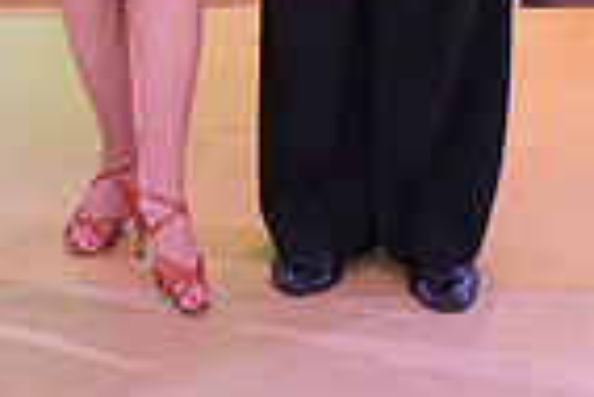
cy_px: -349
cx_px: -96
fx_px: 2296
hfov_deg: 14.3
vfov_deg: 9.4
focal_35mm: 139
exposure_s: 1/250
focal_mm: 34
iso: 3200
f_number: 5.6
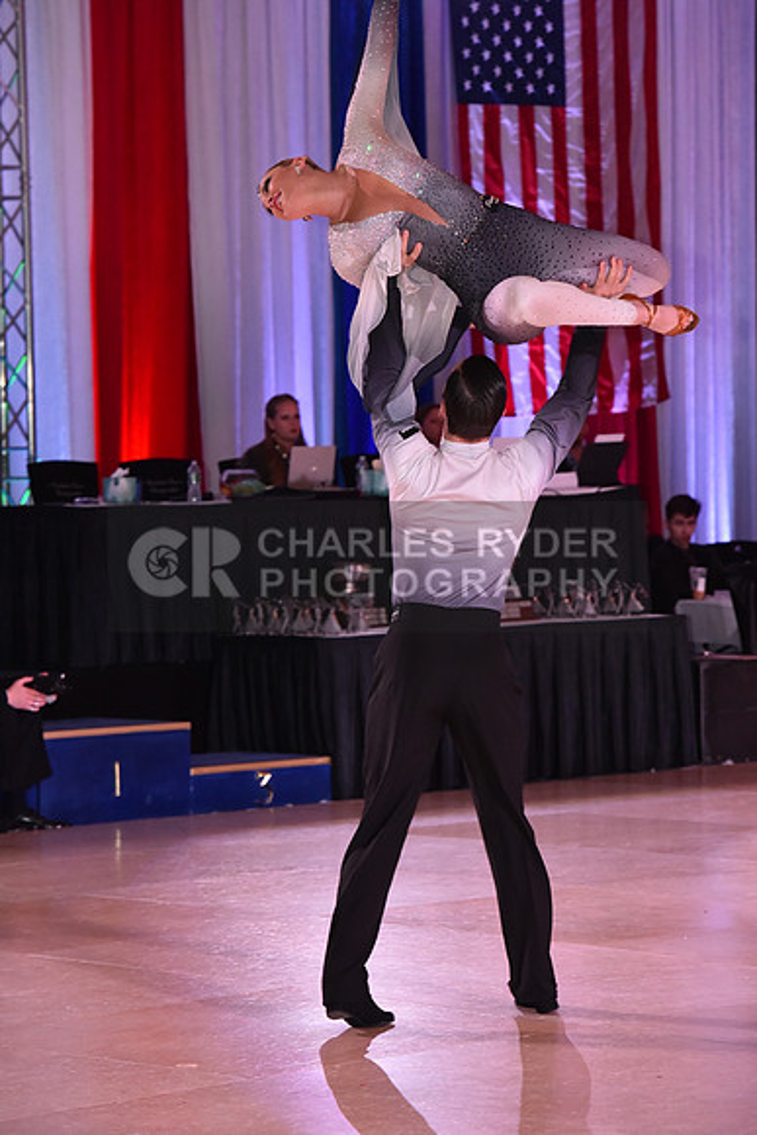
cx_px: 378
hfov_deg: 9.8
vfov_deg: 14.7
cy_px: 568
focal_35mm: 140
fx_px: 4413
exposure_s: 1/320
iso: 2500
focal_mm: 140
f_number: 5.6
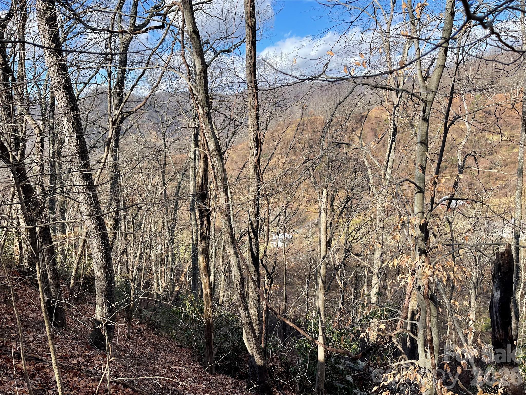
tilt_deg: -9.6
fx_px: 380
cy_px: 198
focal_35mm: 25
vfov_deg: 54.9
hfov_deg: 69.4
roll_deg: +3.3
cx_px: 263
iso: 32
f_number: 1.6
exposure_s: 1/1387
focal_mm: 5.1
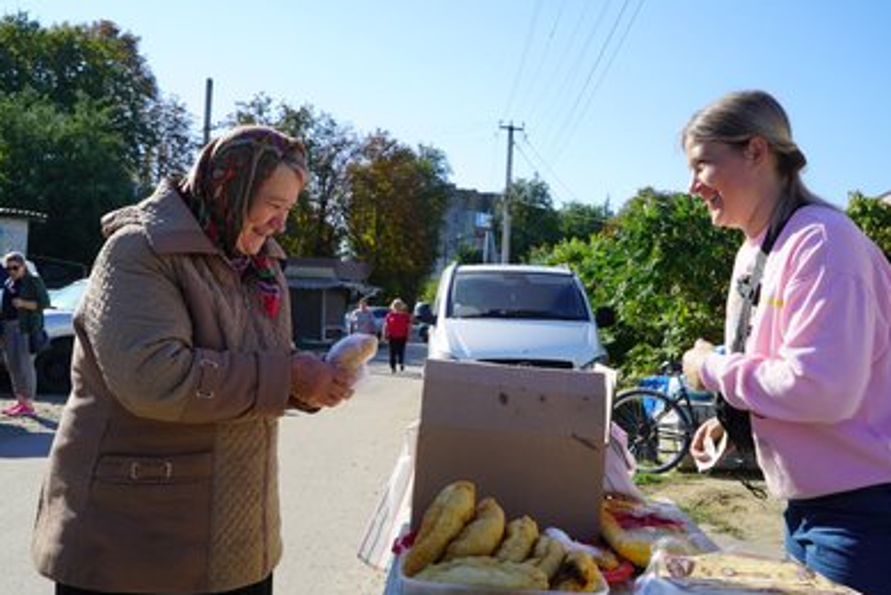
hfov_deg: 51.9
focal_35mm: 37
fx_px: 916
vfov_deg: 36.0
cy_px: 303
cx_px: 449
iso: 100
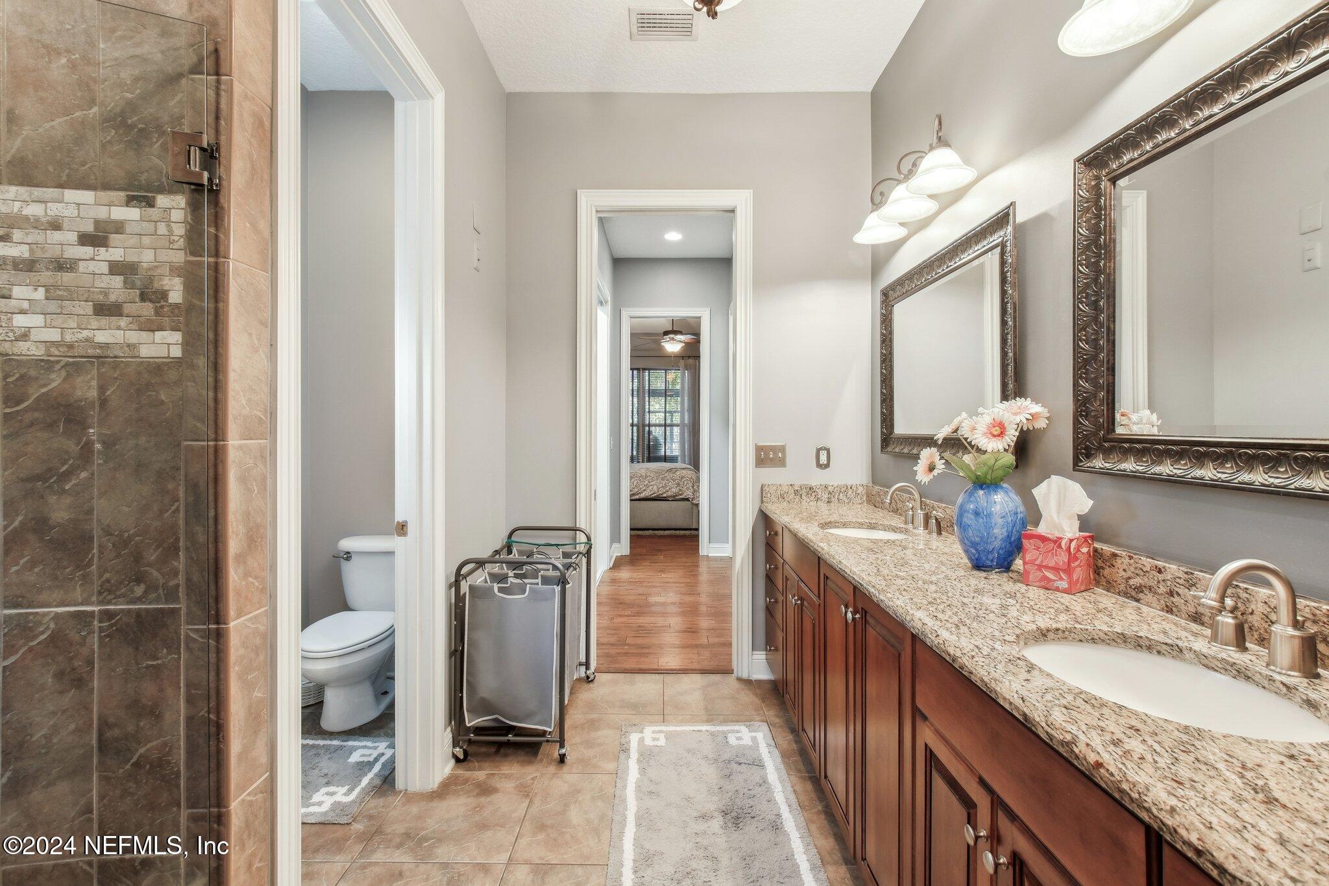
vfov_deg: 77.3
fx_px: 554
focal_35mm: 15
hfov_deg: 100.4
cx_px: 664
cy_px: 443
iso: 400
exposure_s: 1/2.5
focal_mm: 10
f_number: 8
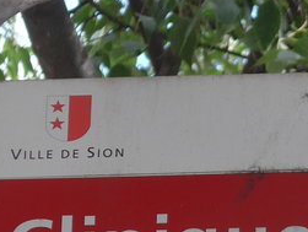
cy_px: 372
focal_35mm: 463
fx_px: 4126
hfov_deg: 4.3
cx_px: 426
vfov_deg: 3.2
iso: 80
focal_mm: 19.2
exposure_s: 1/100
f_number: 4.7
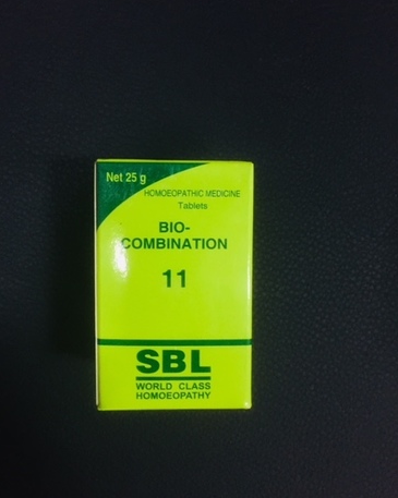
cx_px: 197
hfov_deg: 47.1
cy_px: 247
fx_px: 457
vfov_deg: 57.2
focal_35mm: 31
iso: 125
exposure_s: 1/33
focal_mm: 4.15
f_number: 2.2
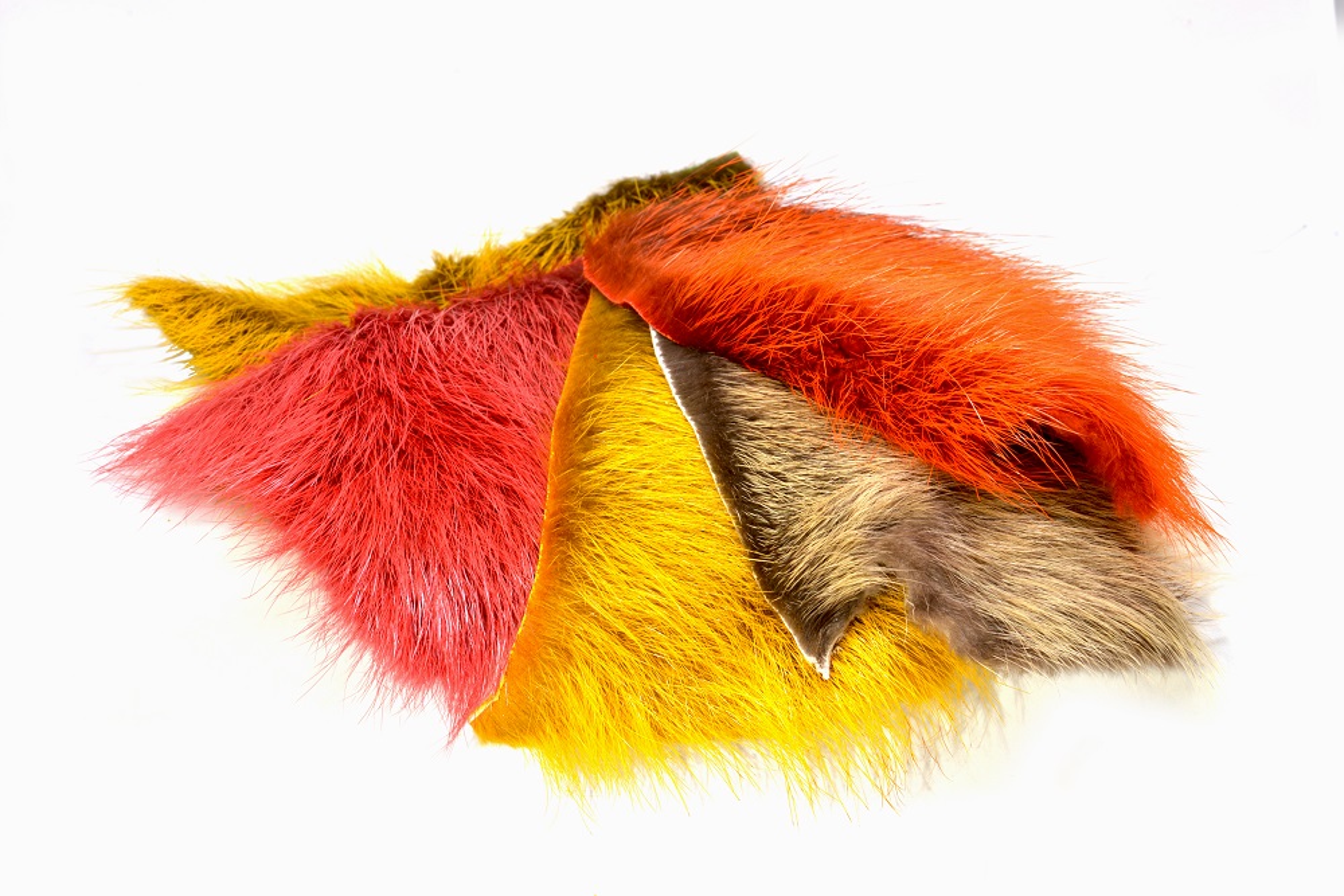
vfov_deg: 13.0
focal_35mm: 105
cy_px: 448
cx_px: 672
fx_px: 3920
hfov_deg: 19.5
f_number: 16
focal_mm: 105
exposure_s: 1/10
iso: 100
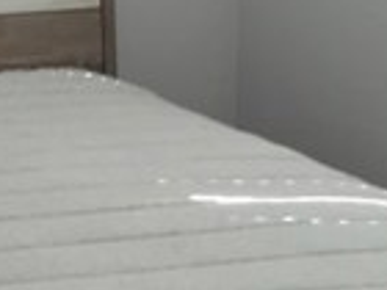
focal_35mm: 133
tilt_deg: -11.7
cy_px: 116
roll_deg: +1.3
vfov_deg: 11.1
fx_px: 1487
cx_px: -368
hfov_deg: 13.0
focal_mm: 4.15
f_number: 2.2
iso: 32
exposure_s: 1/60
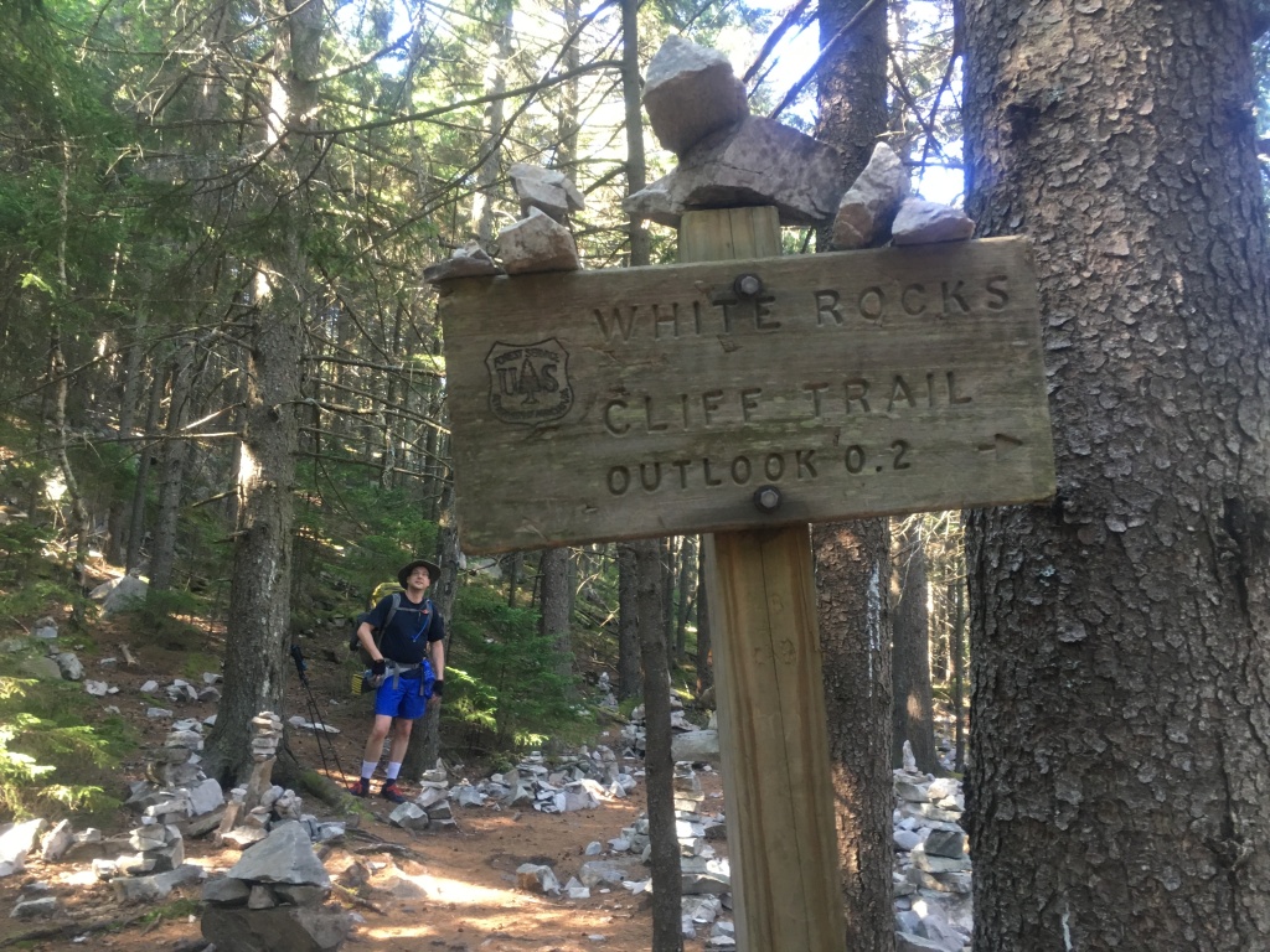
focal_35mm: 29
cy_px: 476
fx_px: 1064
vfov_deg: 48.2
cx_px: 635
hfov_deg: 61.7
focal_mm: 4.15
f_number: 2.2
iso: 100
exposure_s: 1/30
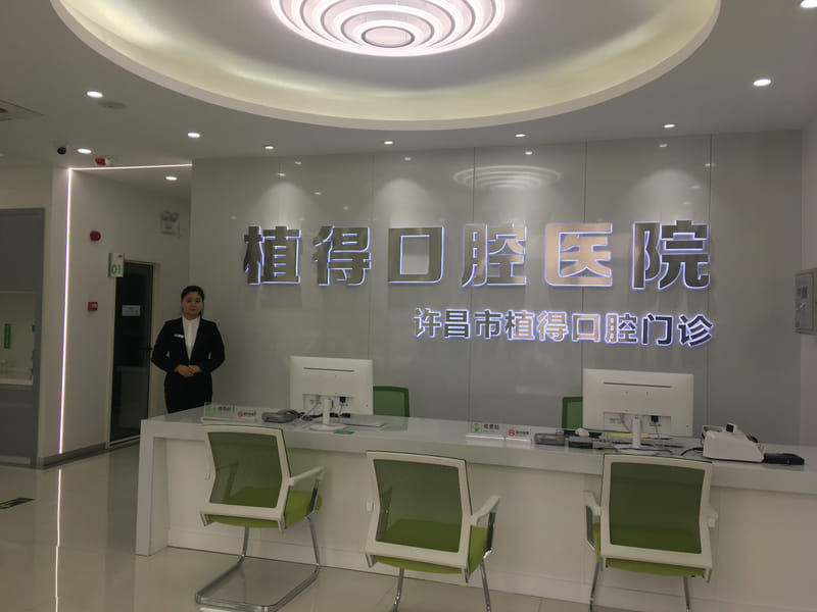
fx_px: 684
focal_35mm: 29
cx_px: 408
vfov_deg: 48.2
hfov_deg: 61.7
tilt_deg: +2.0
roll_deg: -1.2
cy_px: 306
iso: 25
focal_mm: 4.15
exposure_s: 1/114
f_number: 2.2
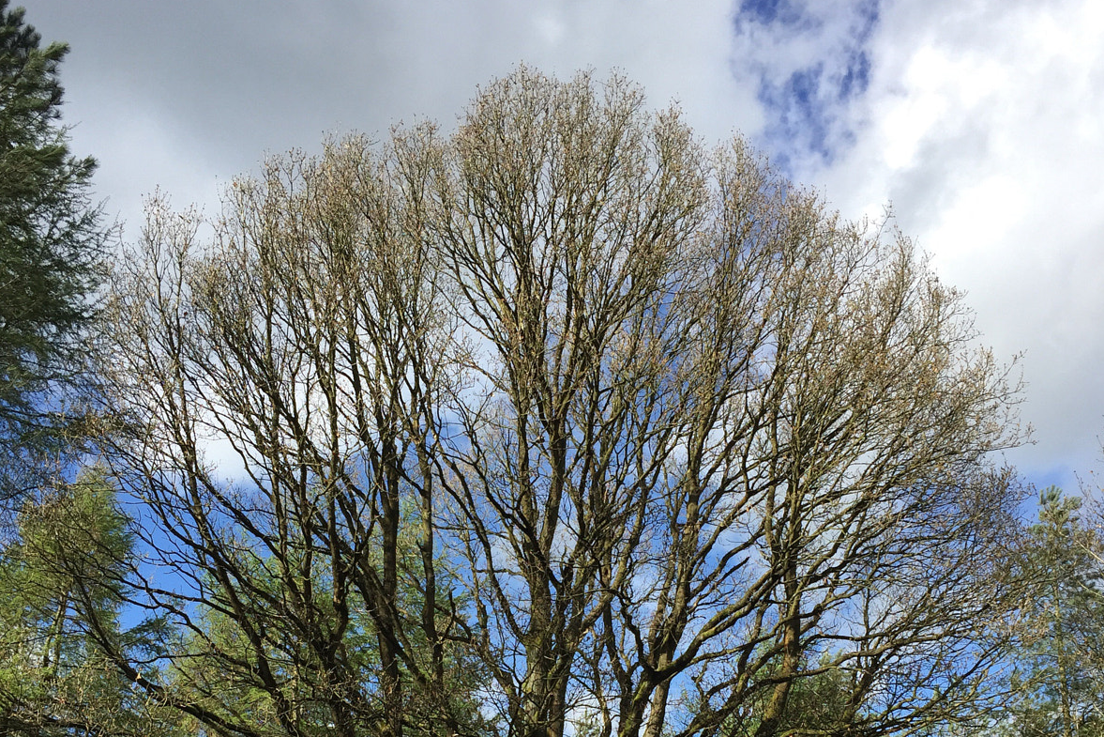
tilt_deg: +17.2
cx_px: 559
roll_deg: +2.1
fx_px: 1257
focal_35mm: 41
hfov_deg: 47.4
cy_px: 707
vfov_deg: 30.7
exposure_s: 1/1236
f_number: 2.2
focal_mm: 4.15
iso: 32
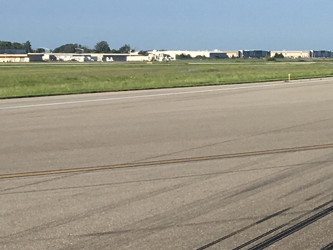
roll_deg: +0.2
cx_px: 611
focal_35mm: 125
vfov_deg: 11.7
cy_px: -9
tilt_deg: +2.7
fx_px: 1203
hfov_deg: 13.9
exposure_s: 1/1637
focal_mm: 4.15
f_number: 2.2
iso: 25
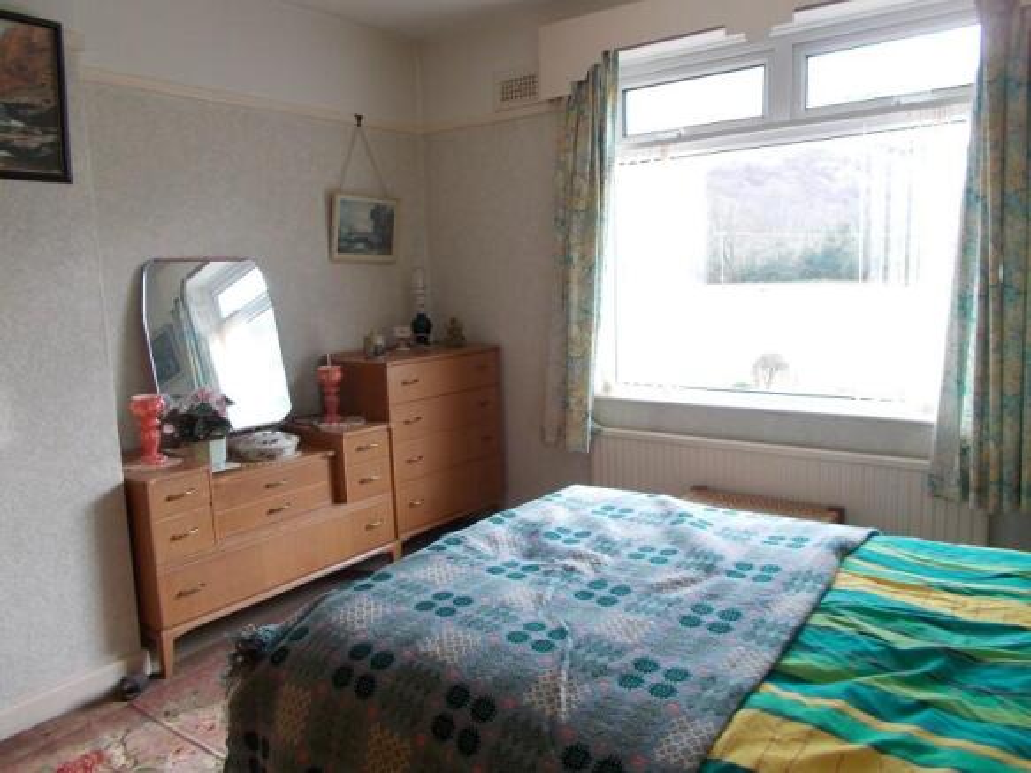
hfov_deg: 67.3
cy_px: 386
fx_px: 774
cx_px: 516
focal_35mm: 26
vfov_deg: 53.0
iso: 100
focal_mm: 4.6
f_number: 3.2
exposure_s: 1/25
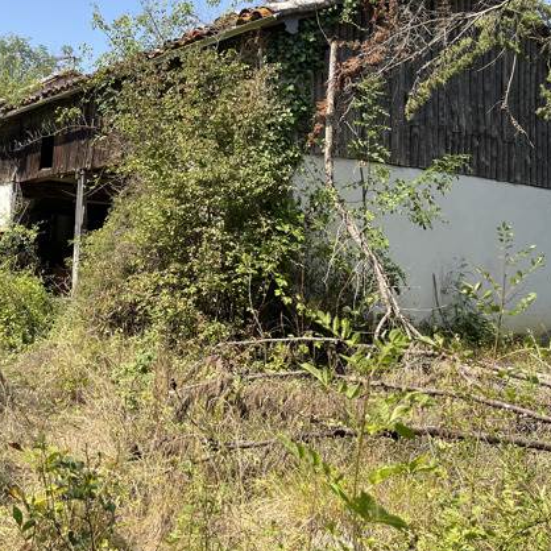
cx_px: 94
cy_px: 183
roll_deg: -2.4
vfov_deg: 37.9
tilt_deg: +5.5
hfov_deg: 36.7
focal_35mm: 44
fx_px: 792
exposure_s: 1/2024
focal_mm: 5.1
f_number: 1.6
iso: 50
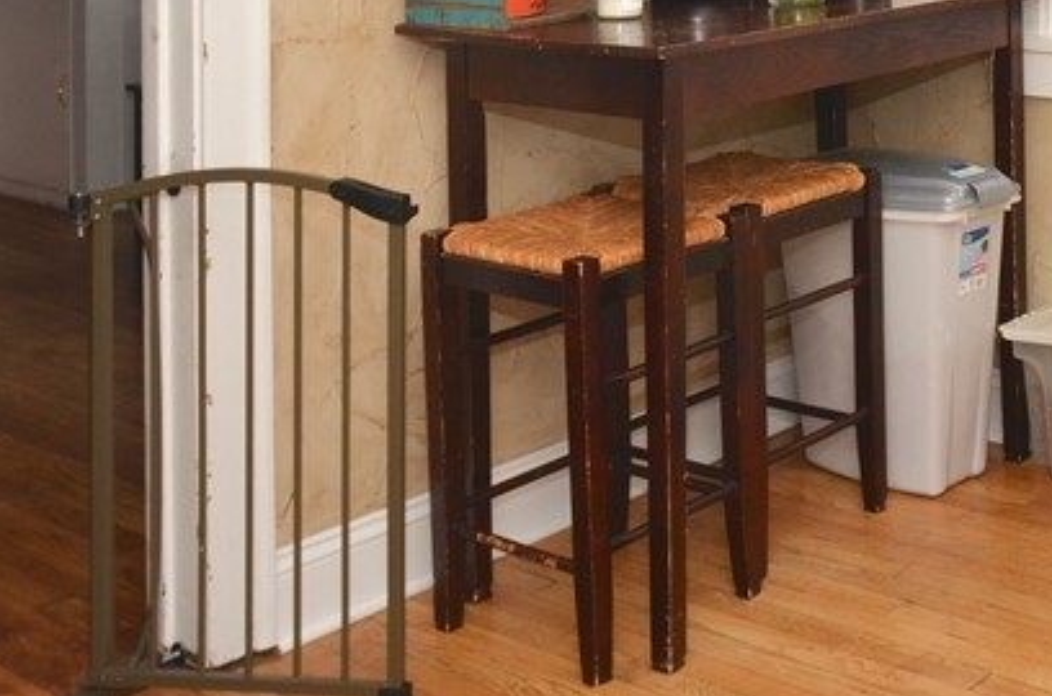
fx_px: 1633
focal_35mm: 56
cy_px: -189
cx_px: 1107
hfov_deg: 32.2
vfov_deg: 21.9
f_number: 8
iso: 400
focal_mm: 14
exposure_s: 1/200
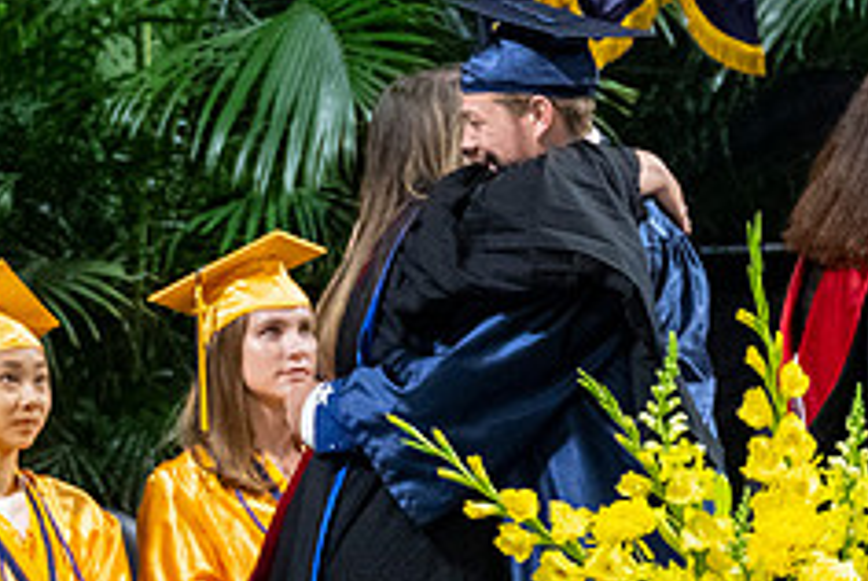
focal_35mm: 992
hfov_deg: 2.1
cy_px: 563
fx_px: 23948
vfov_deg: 1.4
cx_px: 638
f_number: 4
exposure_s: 1/200
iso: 2000
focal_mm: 200
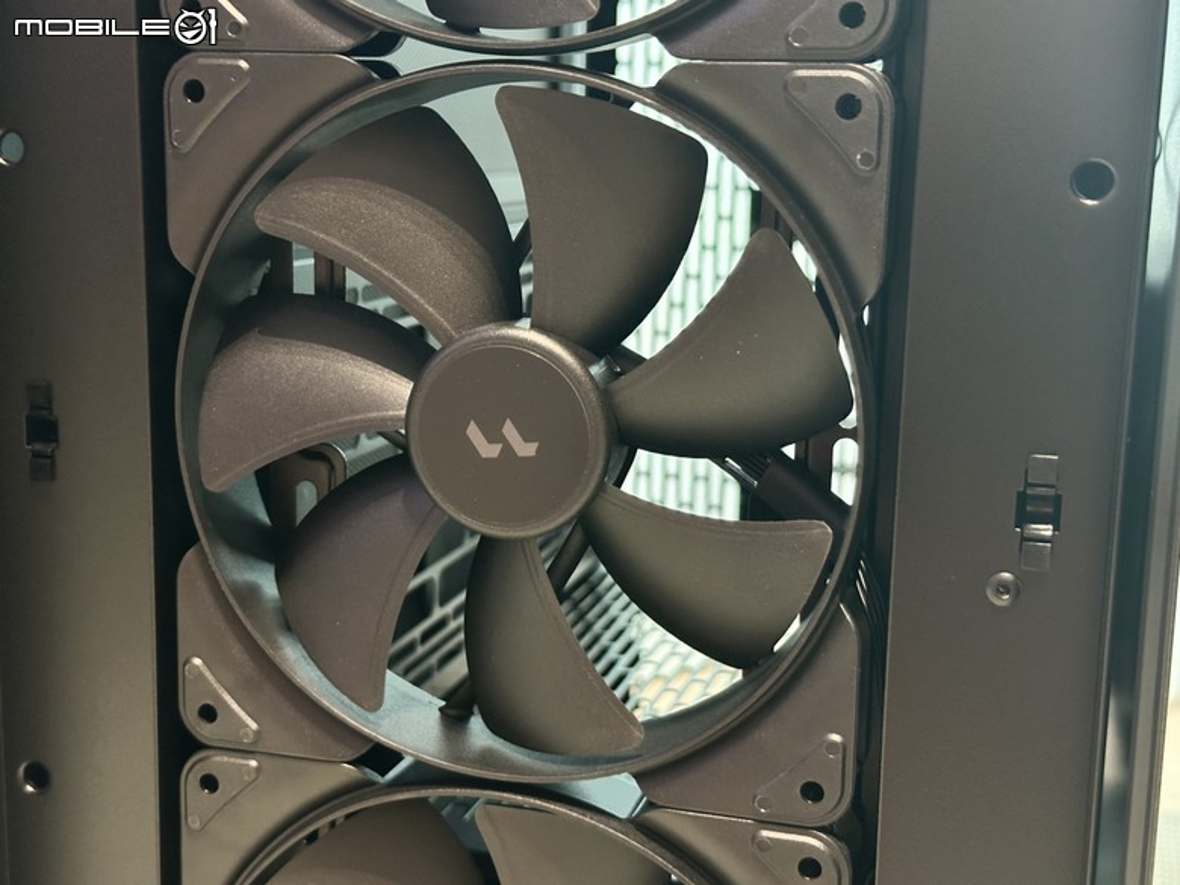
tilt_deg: -10.3
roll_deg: -2.1
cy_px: 442
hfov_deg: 39.7
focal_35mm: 48
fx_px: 1636
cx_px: 590
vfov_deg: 30.3
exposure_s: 1/40
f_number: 1.78
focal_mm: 6.86
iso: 320
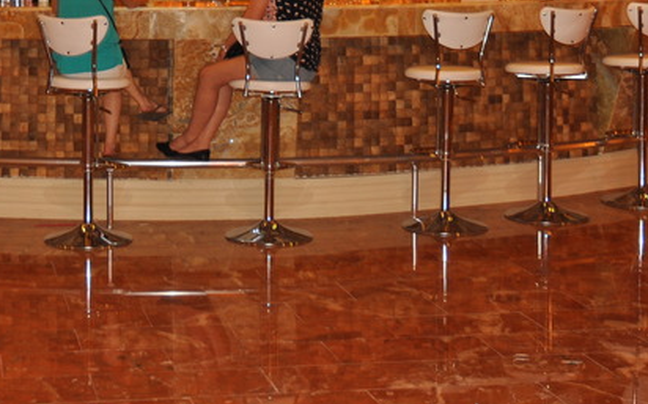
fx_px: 1518
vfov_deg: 14.9
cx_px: 157
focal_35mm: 86
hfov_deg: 23.8
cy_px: 2
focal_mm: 29
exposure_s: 1/10
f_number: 3.8
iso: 200
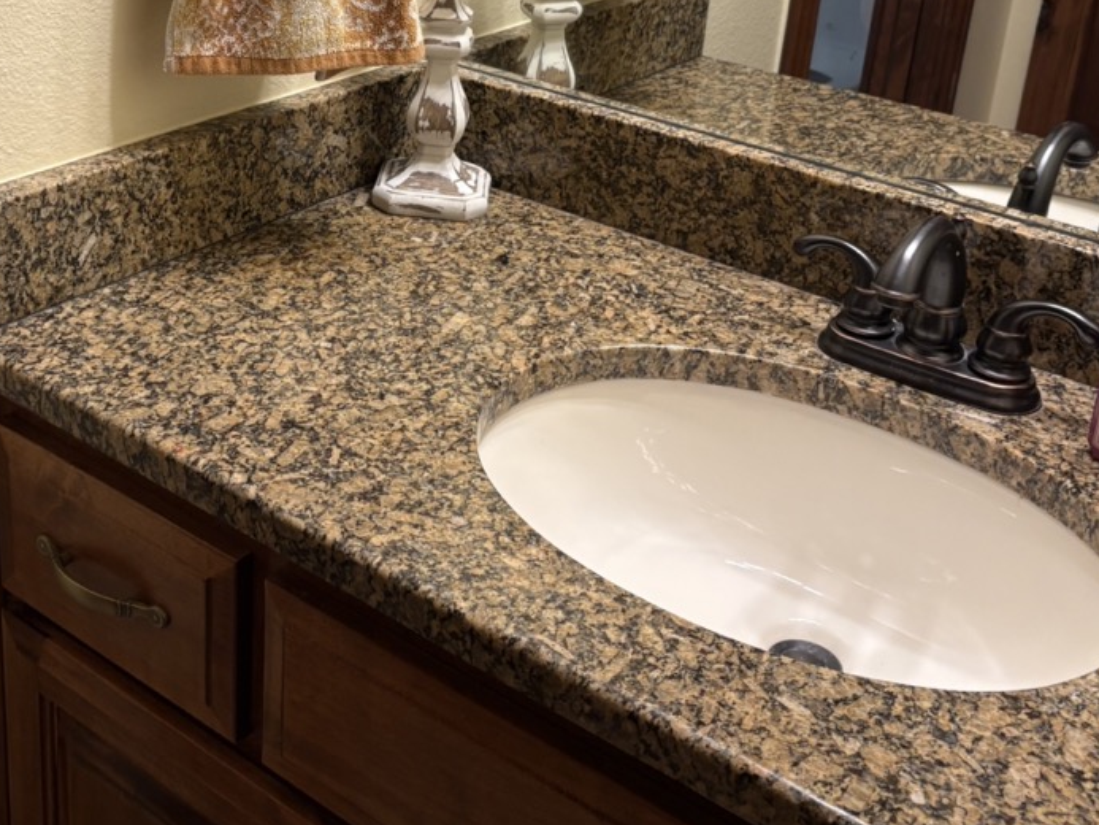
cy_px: 171
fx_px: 1524
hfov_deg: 39.1
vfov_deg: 29.6
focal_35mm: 48
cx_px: 357
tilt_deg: -19.9
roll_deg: -1.1
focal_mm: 5.96
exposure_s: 1/60
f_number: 1.6
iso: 100
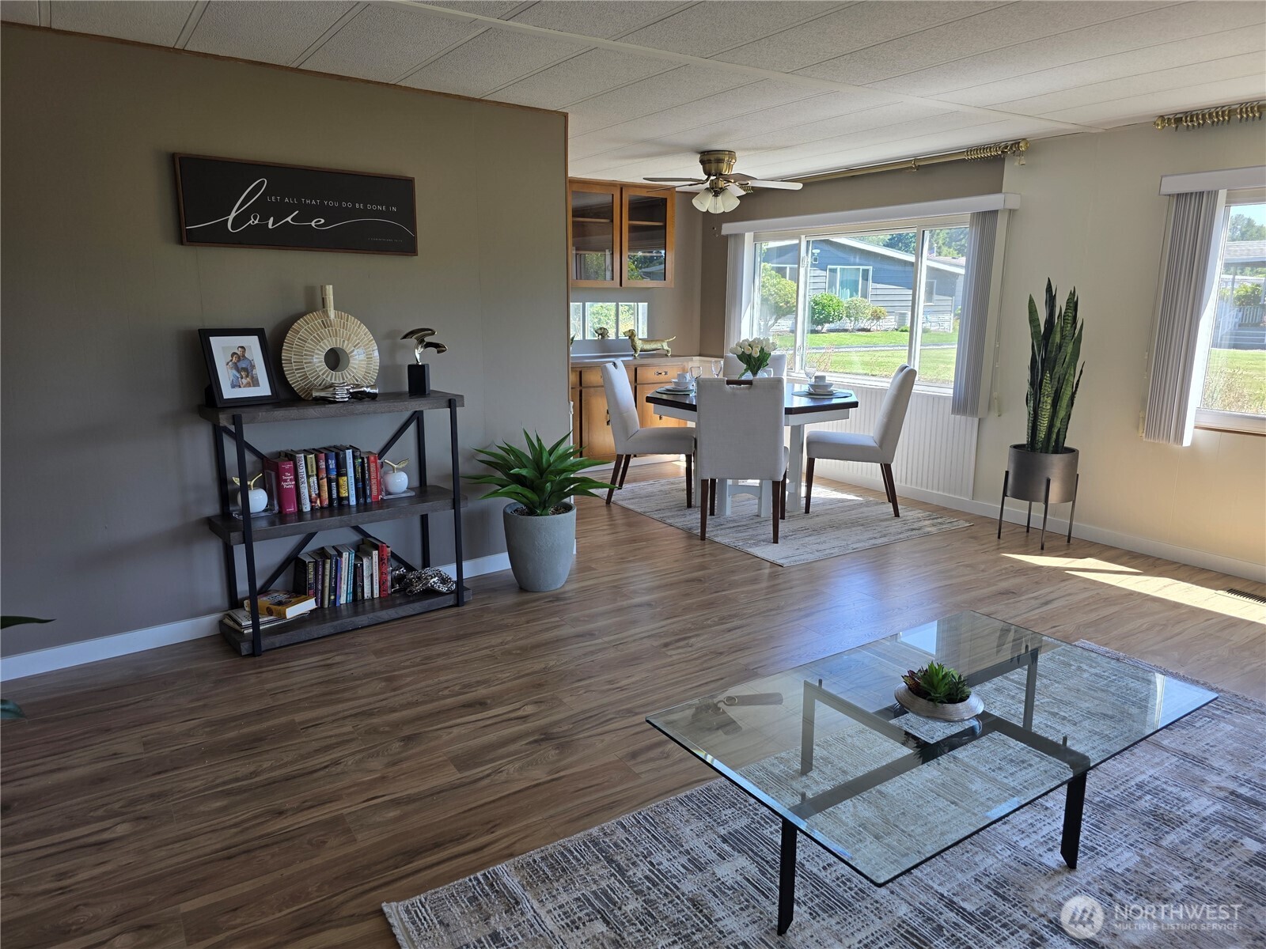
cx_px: 633
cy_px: 474
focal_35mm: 23
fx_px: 841
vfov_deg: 58.9
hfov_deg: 73.9
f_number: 1.7
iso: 50
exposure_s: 1/180
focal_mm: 6.3
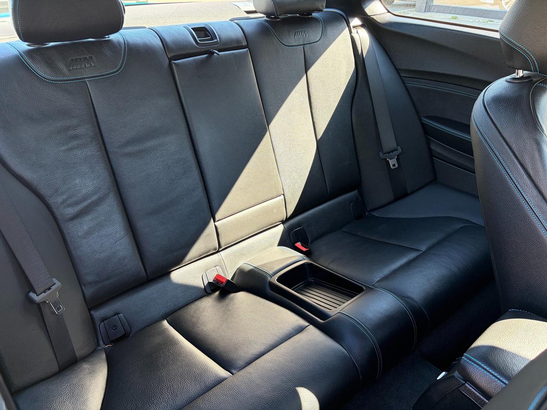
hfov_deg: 67.3
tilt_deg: -29.7
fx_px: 411
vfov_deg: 53.1
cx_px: 274
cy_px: 205
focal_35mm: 26
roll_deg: +0.2
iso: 125
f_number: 1.6
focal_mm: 5.96
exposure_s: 1/96
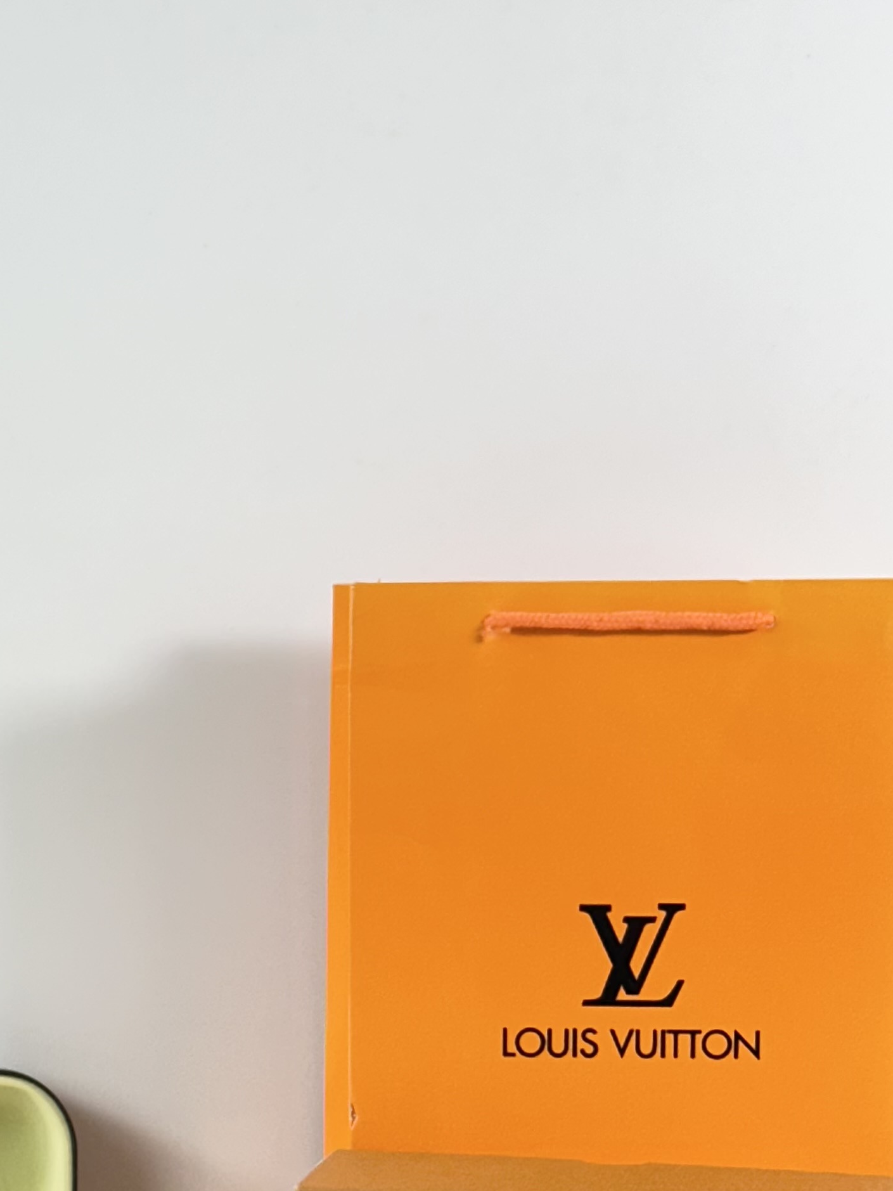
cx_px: -23
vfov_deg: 18.9
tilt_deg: -5.7
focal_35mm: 103
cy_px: 908
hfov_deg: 14.1
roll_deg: -0.1
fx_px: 3543
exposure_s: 1/100
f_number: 1.78
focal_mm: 6.86
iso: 64
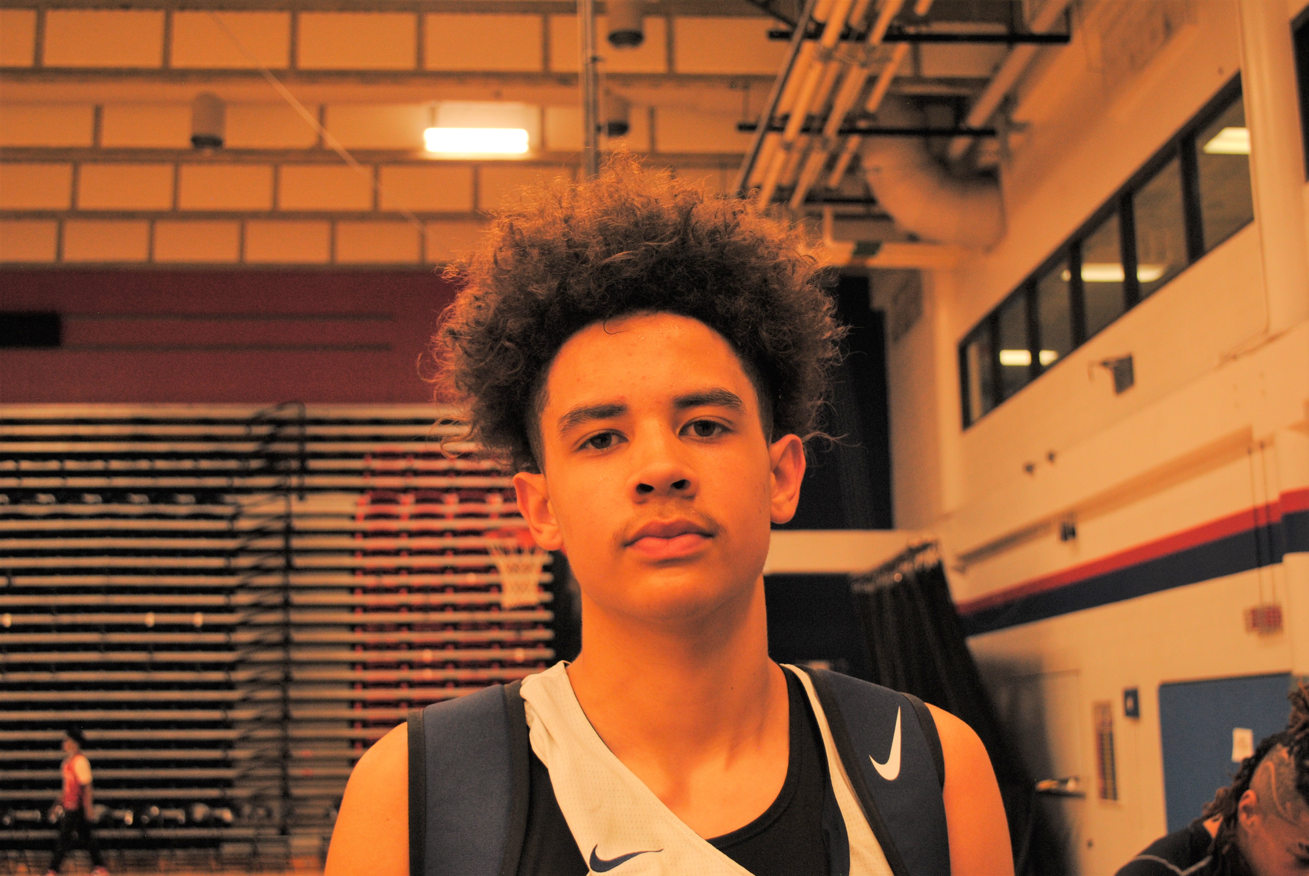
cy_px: 438
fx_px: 1584
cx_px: 654
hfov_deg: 44.9
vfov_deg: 30.9
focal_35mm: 44
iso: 400
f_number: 4.5
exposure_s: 1/80
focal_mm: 29
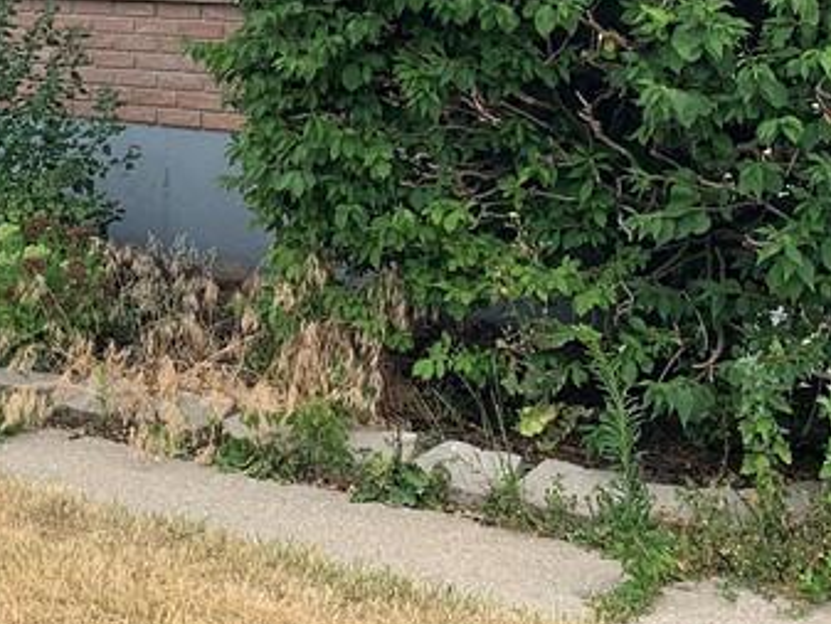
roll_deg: +0.9
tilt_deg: +3.4
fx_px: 1897
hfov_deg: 23.7
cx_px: 7
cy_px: -247
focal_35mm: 79
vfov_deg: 17.2
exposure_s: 1/1220
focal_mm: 4.25
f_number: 1.8
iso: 25
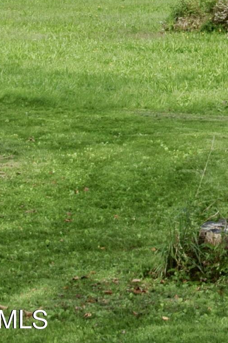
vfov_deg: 9.5
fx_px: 2034
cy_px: -93
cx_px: 565
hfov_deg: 6.1
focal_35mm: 214
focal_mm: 20.3
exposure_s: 1/80
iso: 100
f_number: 5
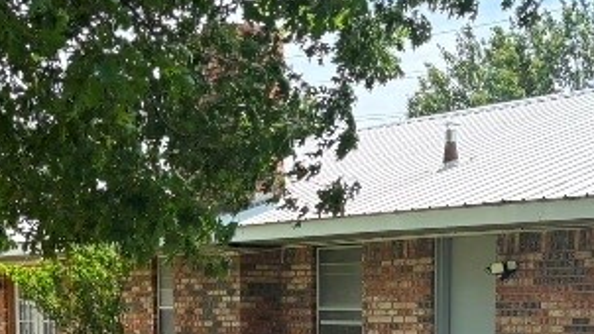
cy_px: 538
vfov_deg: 11.9
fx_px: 1512
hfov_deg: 22.2
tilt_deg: -7.8
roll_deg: -0.3
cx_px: 313
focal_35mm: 96
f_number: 1.6
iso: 64
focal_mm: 5.96
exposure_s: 1/1337
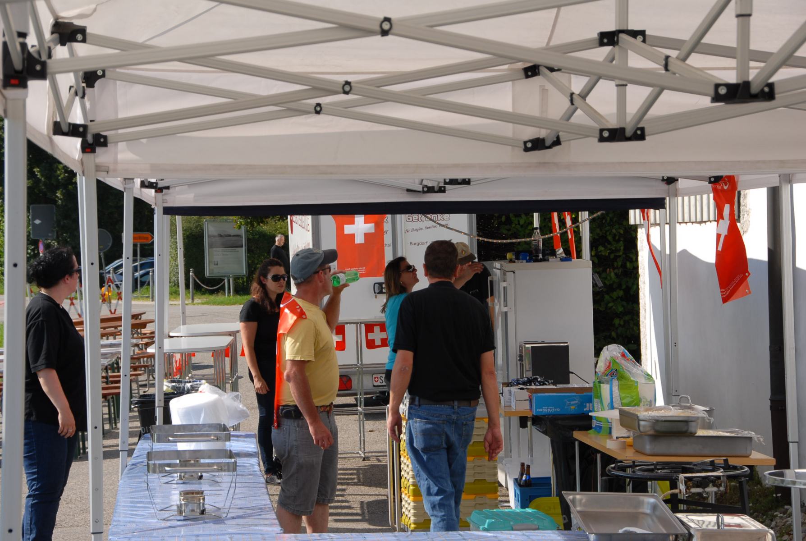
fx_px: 2356
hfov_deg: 19.4
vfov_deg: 13.1
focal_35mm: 105
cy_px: 270
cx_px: 403
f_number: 9
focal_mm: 70
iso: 100
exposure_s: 1/125
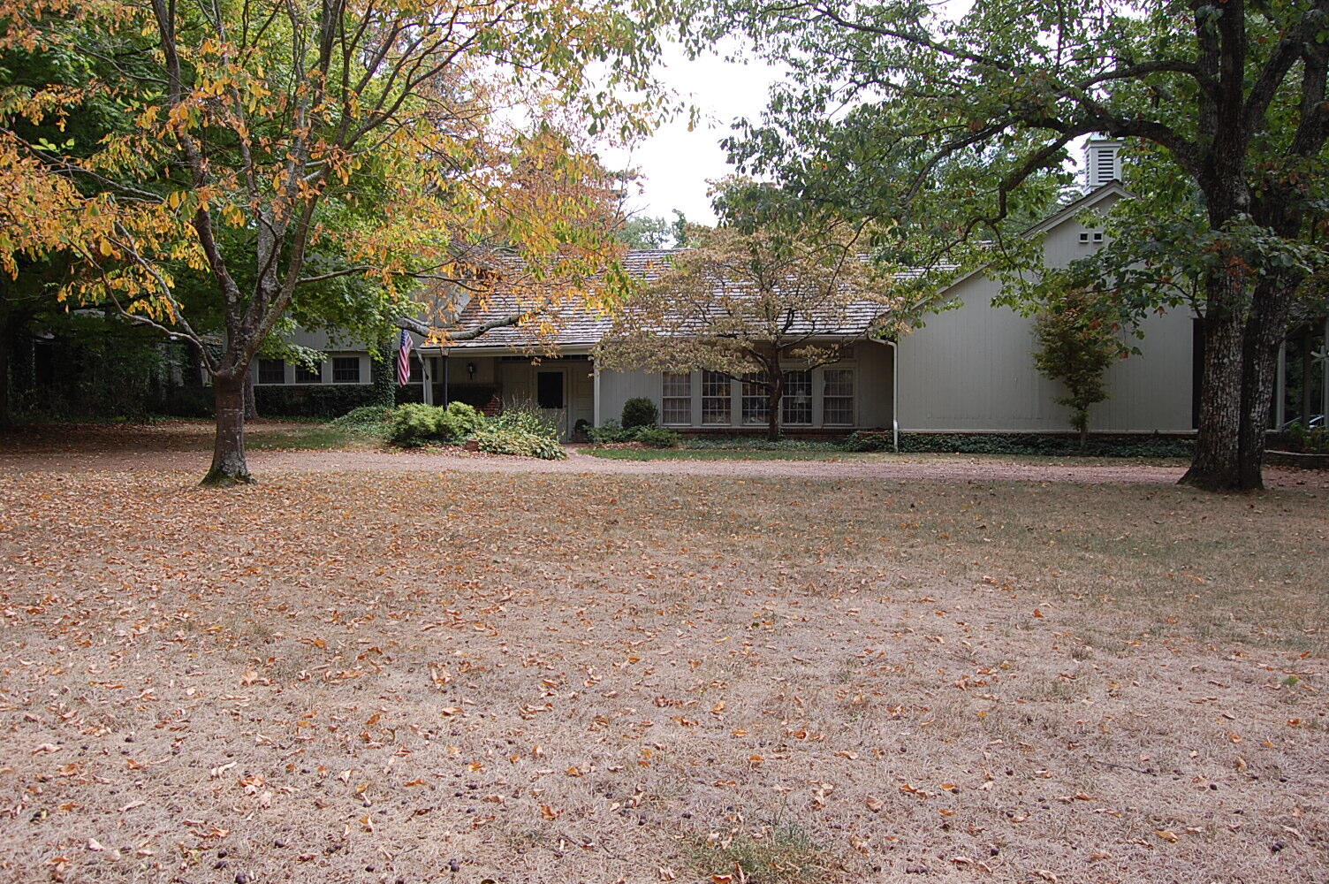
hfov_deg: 67.4
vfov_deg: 47.8
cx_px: 664
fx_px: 996
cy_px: 442
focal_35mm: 27
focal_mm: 18
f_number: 7.1
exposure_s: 1/200
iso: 200
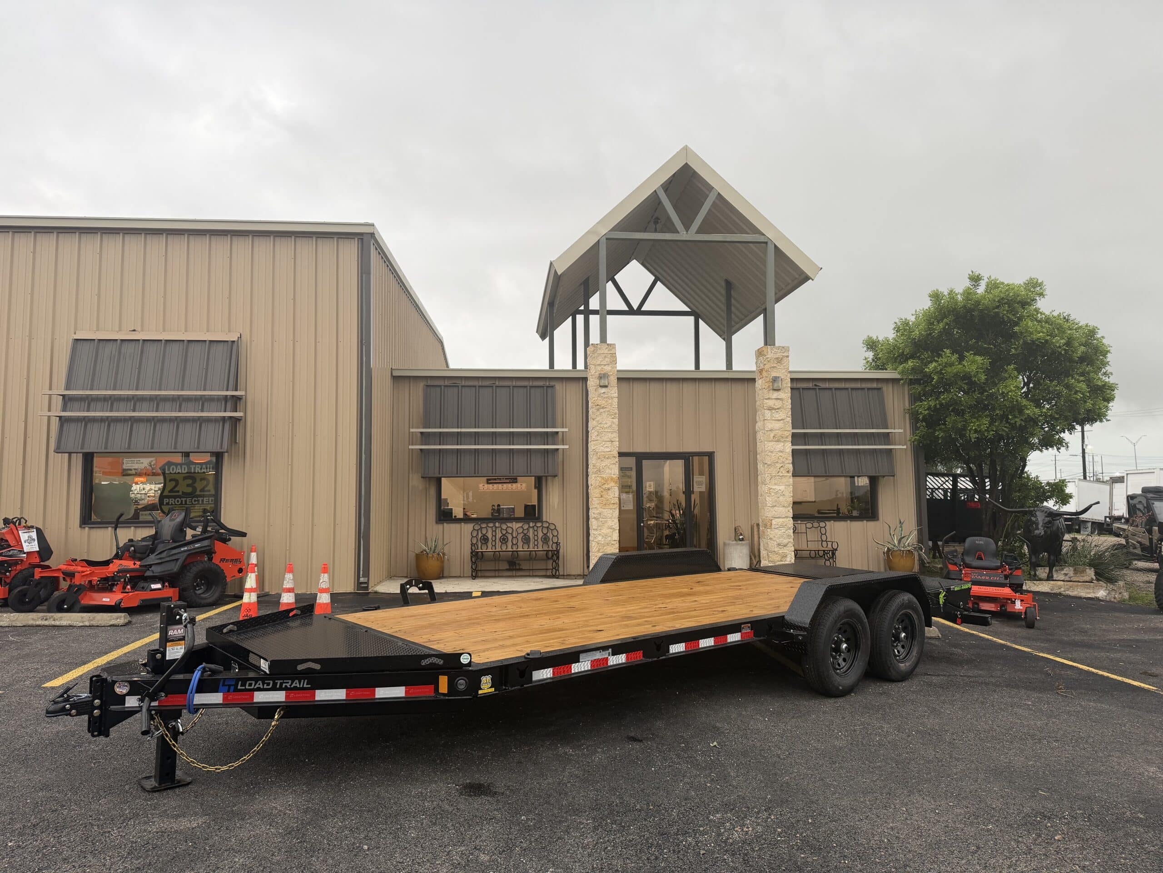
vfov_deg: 56.8
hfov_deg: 71.6
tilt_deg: +5.4
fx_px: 806
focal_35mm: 24
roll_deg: +0.7
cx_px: 582
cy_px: 436
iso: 100
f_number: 1.78
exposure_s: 1/121
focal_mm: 6.76
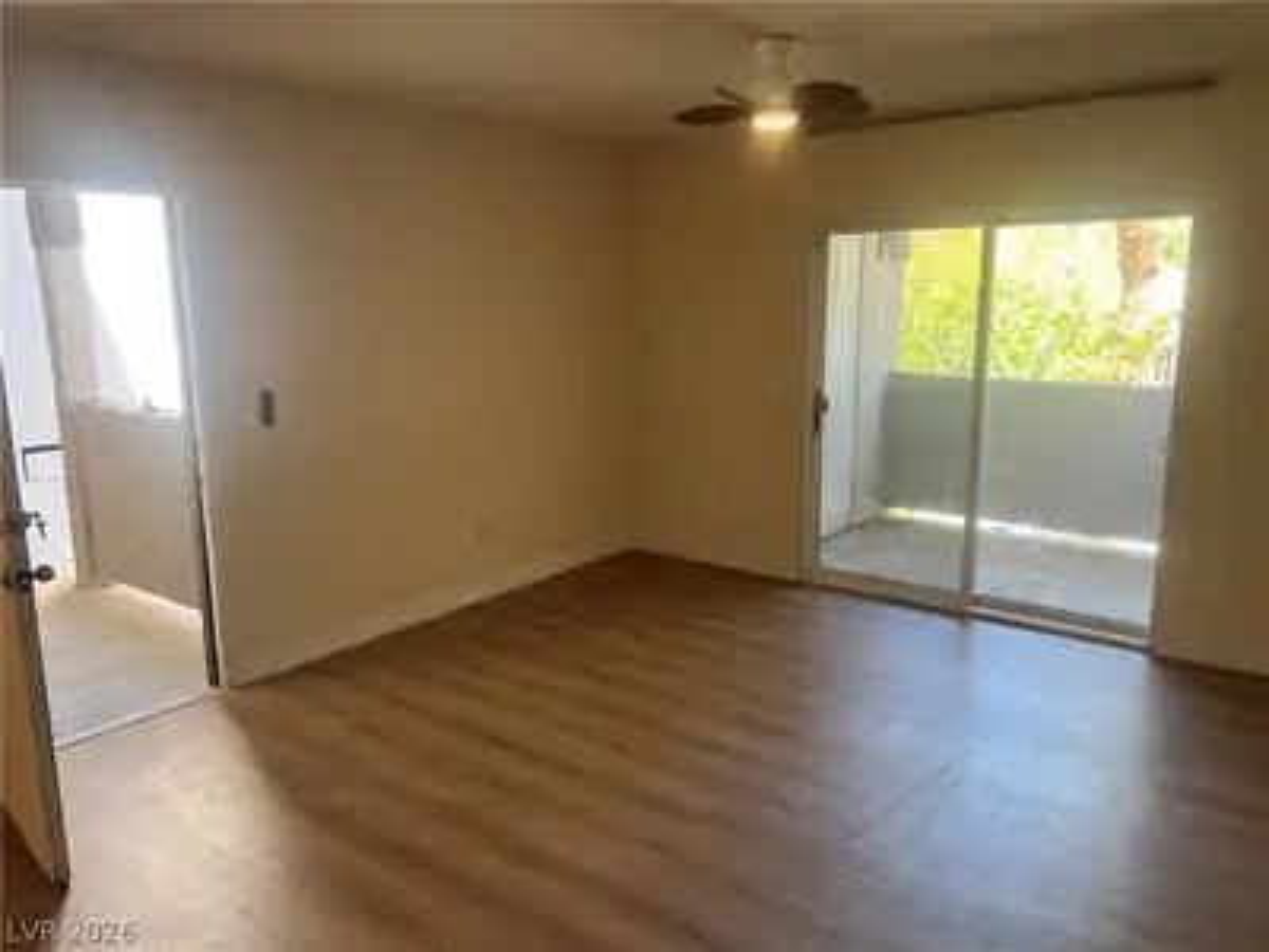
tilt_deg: -12.1
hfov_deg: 67.3
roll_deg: +0.6
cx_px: 634
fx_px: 953
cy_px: 476
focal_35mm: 26
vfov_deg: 53.1
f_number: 1.5
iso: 100
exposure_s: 1/120
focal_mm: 5.7
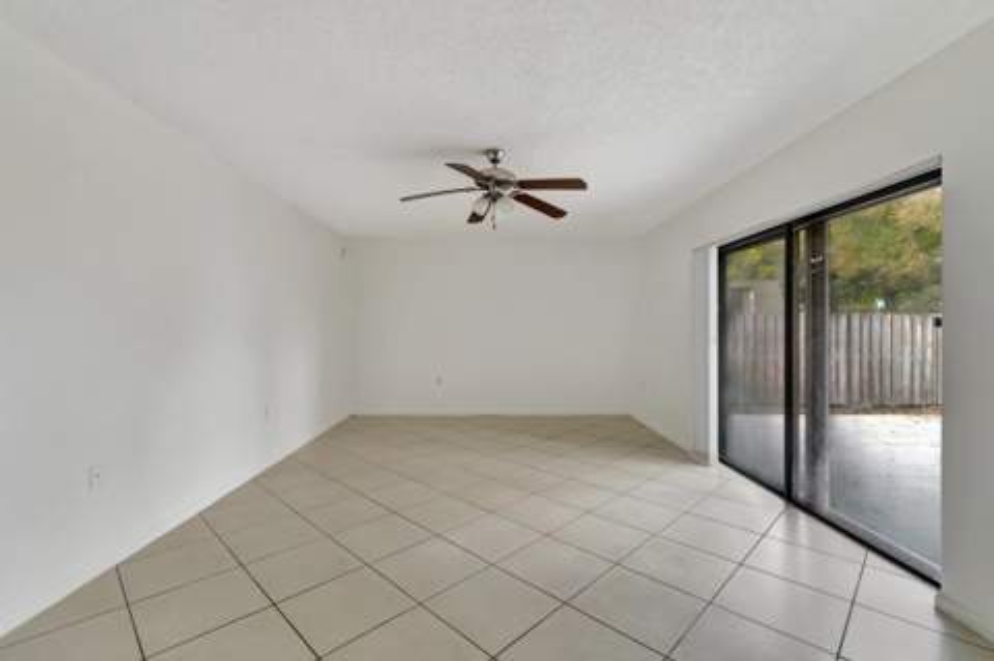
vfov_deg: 77.2
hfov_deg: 100.4
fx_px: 414
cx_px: 497
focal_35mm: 15
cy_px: 330
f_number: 8
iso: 2800
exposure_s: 1/15
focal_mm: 10
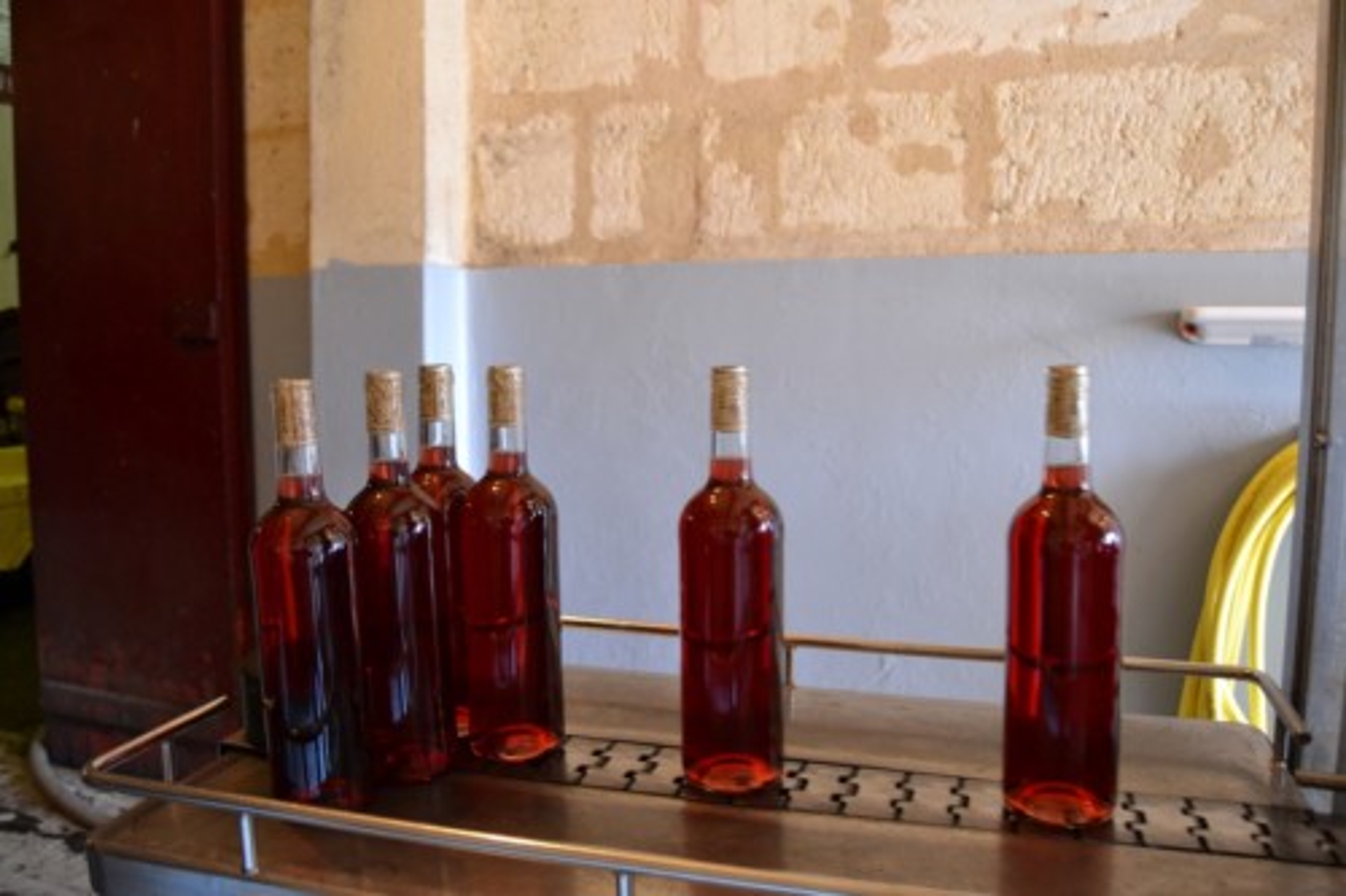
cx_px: 673
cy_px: 448
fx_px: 1065
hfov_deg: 64.6
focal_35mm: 28
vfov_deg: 45.6
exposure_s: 1/60
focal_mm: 19
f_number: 3.5
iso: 1800
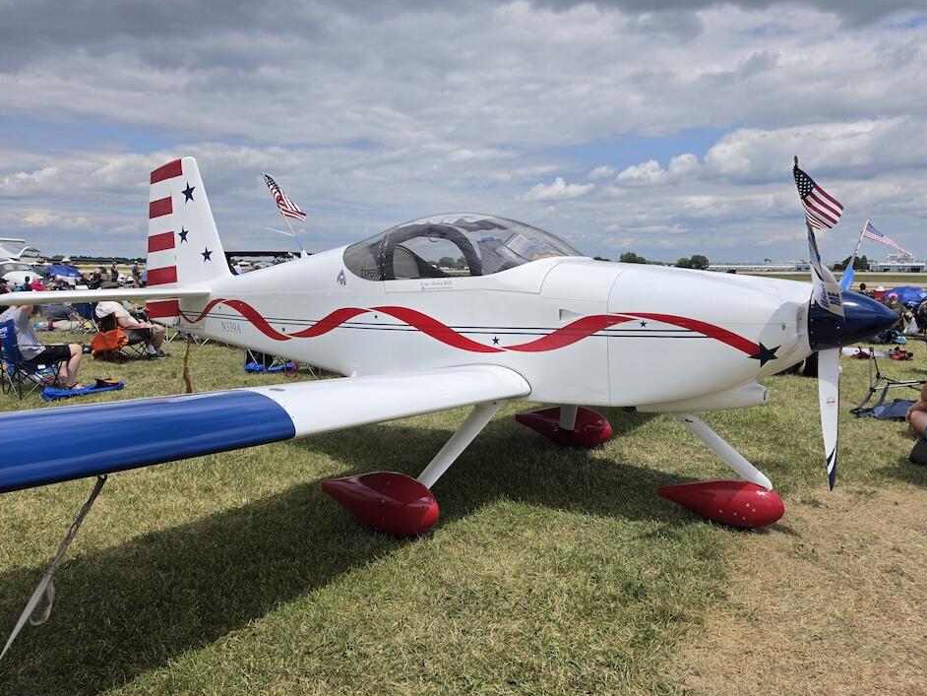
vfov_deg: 54.9
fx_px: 670
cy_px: 359
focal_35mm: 25
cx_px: 496
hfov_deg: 69.3
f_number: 1.4
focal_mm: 6.5
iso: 32
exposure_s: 1/7939
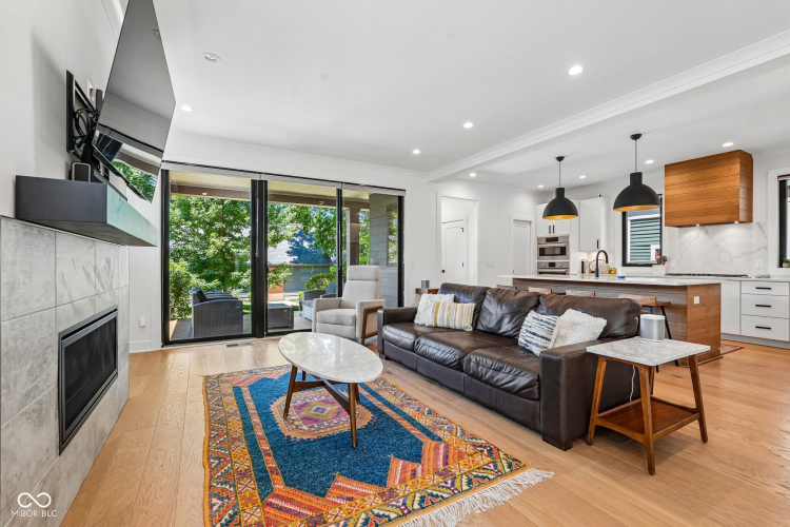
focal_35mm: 16
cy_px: 264
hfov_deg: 96.7
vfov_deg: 73.7
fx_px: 351
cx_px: 395
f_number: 8
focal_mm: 16
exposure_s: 1/30
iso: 640
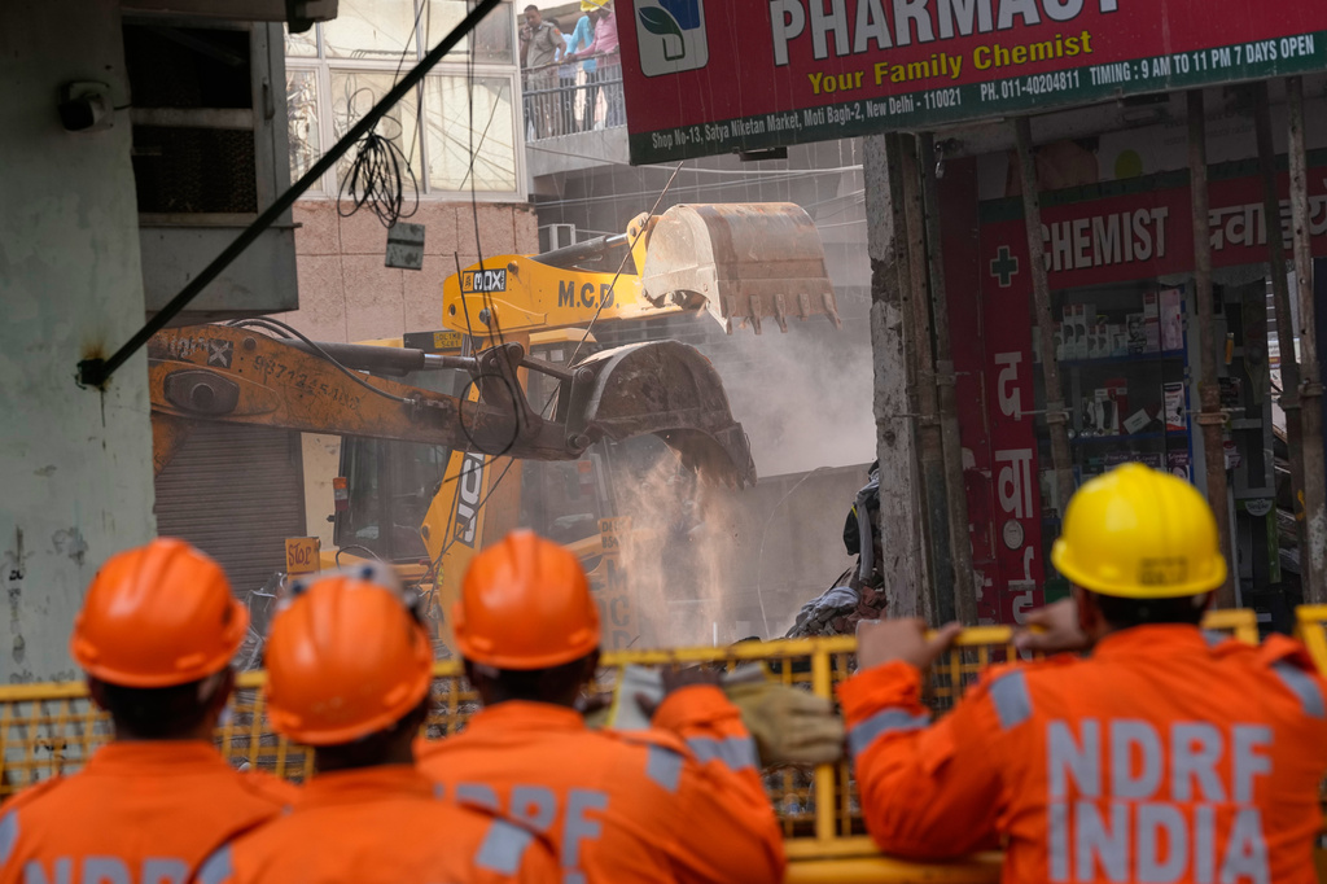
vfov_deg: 12.7
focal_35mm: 108
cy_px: 442
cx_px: 664
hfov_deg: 18.9
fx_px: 3979
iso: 640
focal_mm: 108
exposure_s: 1/1000
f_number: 5.6
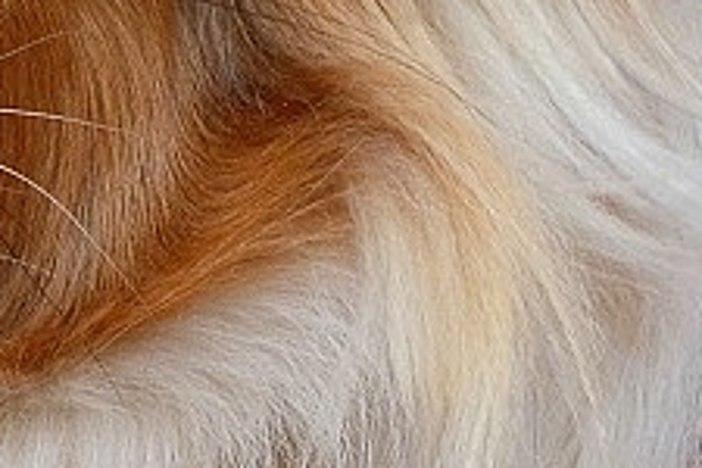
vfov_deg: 1.5
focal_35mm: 899
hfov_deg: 2.3
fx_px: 17533
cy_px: -237
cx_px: -378
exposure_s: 1/200
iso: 200
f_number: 9
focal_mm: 135
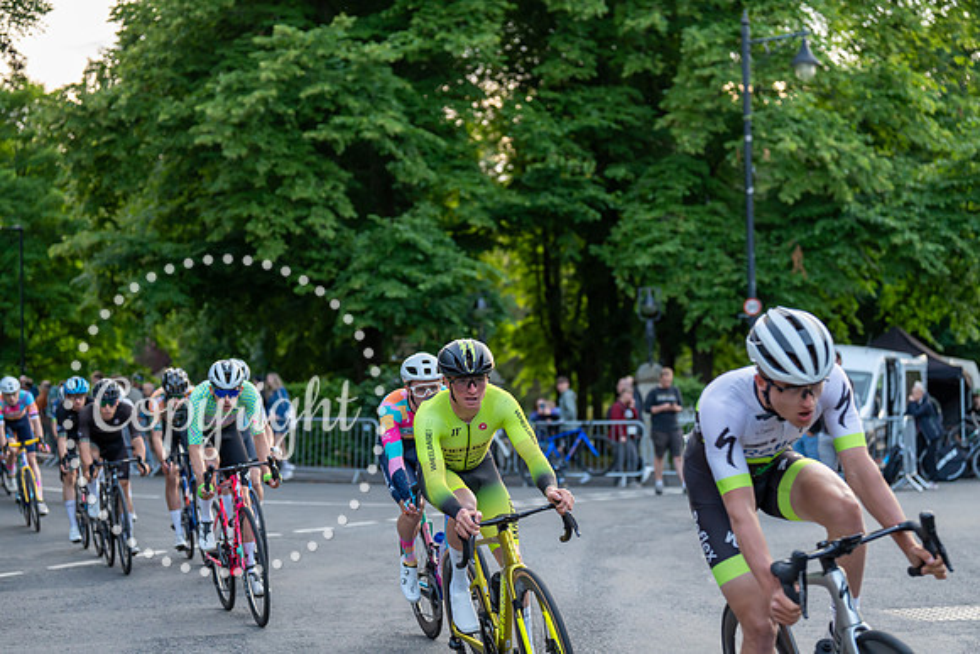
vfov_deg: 19.5
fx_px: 1906
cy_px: 327
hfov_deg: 28.8
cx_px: 490
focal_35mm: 70
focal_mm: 70
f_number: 2.8
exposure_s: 1/800
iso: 1000
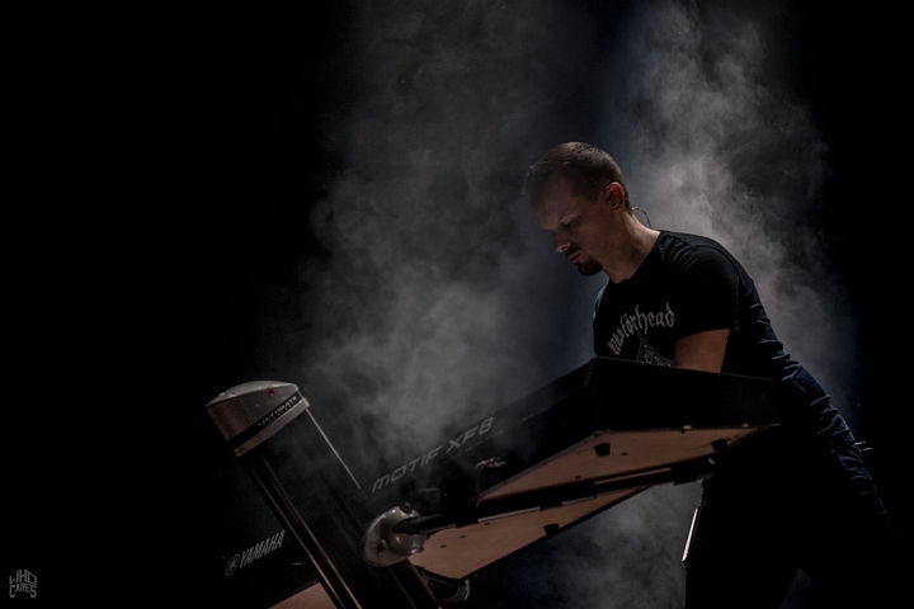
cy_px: 304
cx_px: 457
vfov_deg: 5.7
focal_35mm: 240
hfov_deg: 8.6
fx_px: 6093
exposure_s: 1/80
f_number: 2.8
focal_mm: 160
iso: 1000
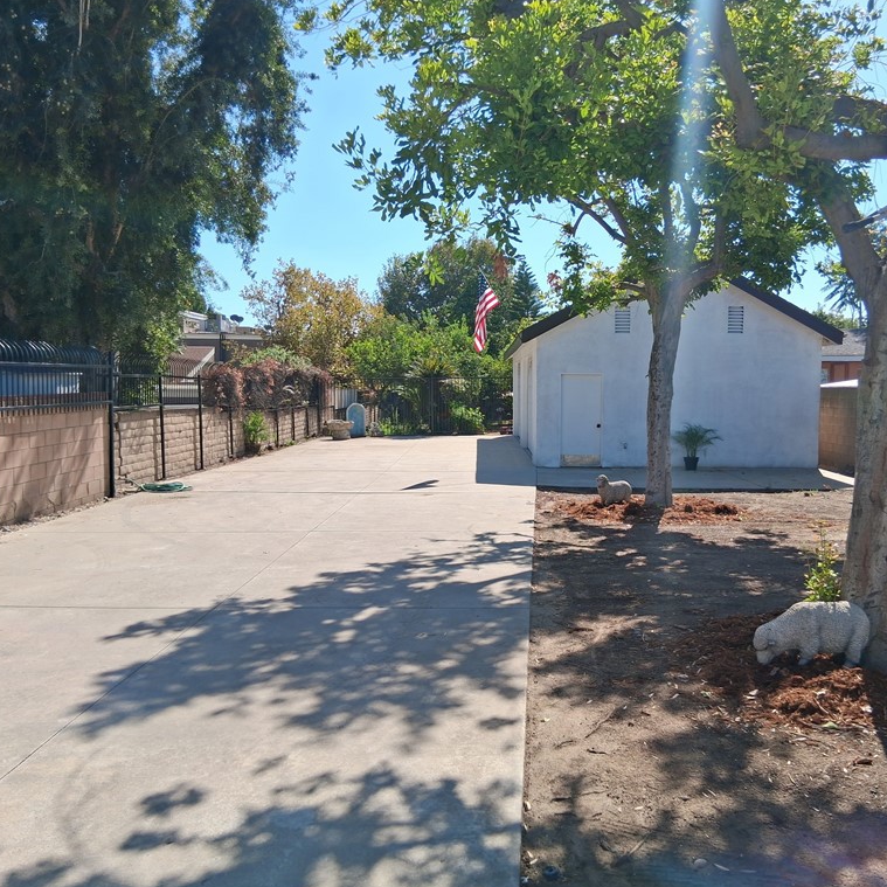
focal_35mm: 31
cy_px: 445
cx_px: 514
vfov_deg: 52.5
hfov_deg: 52.3
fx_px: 899
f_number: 1.8
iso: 25
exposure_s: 1/766
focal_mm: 3.98
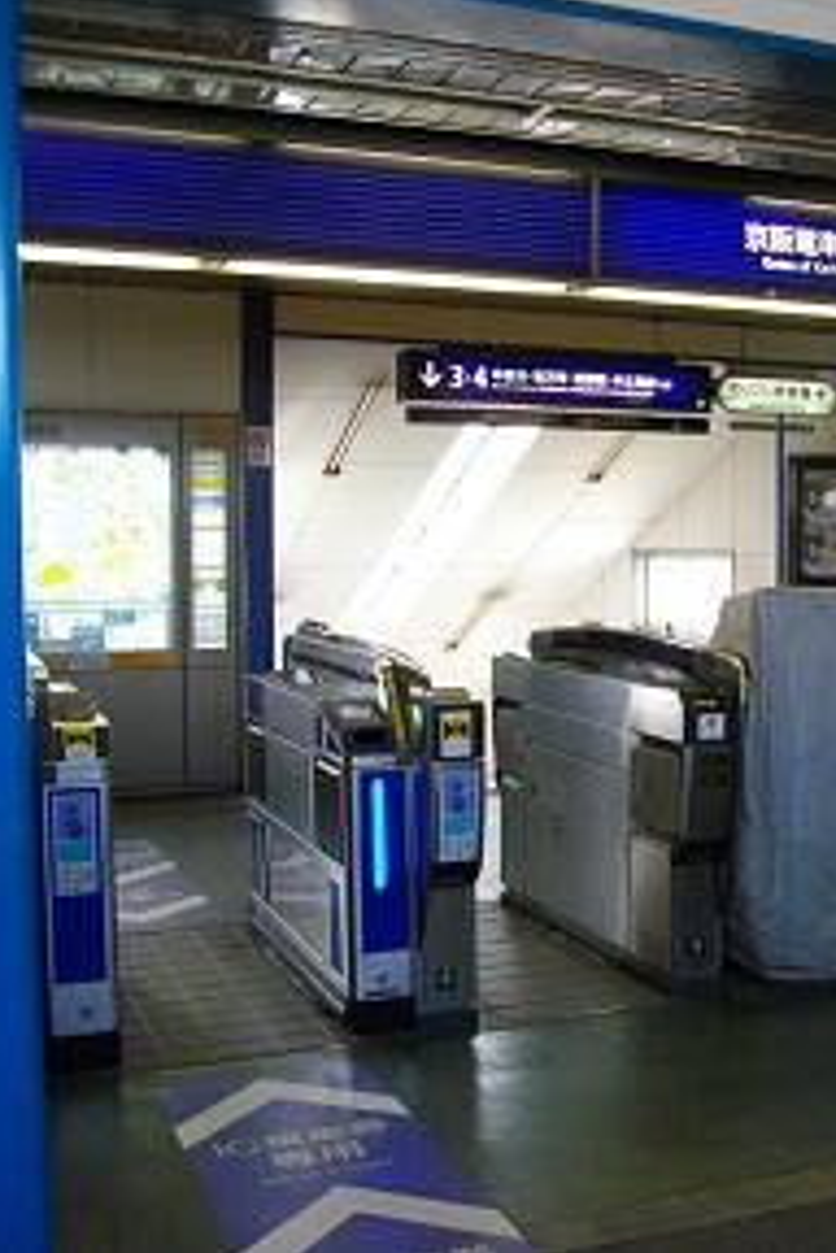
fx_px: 1567
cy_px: 626
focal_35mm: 45
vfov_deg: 43.6
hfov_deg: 28.7
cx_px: 751
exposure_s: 1/80
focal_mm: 5.7
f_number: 2.9
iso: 200
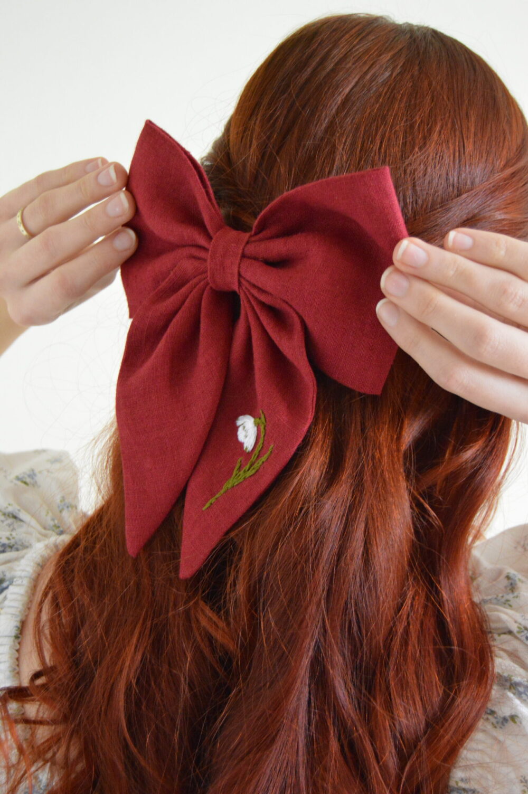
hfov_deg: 26.4
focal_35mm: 51
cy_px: 397
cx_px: 264
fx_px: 1124
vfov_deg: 38.9
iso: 3200
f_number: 4.5
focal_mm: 34
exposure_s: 1/60
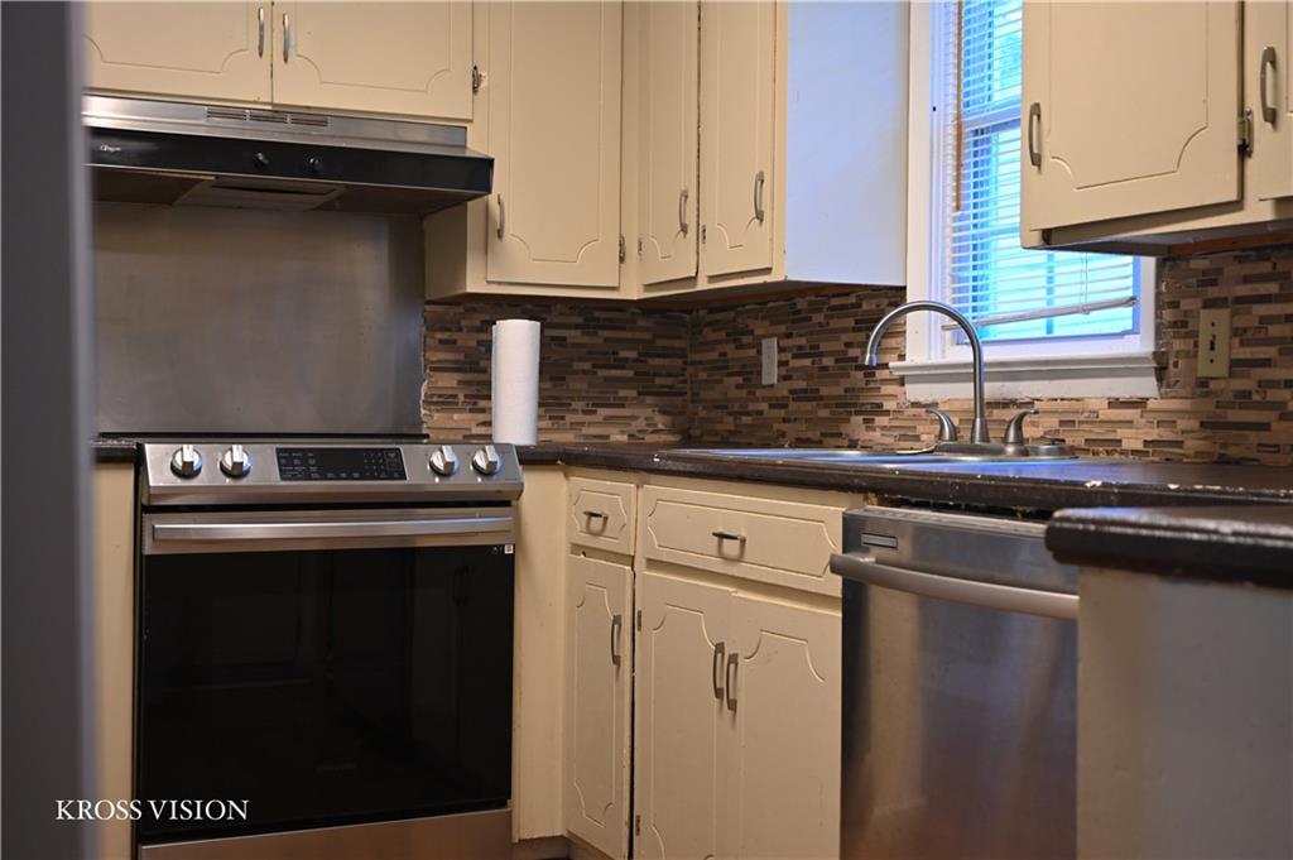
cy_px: 430
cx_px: 646
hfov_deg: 43.6
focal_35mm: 45
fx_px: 1615
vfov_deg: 29.8
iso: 1000
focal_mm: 45
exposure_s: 1/15
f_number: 6
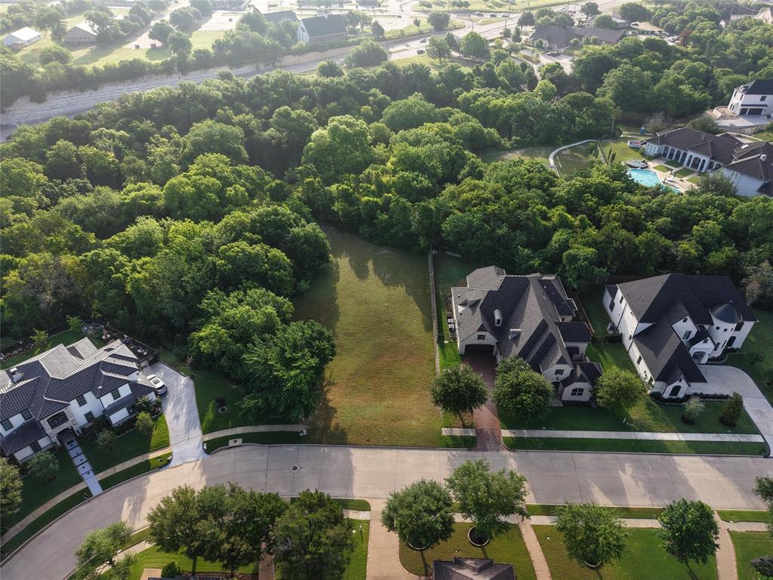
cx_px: 386
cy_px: 290
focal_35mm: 24
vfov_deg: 56.8
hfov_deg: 71.6
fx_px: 536
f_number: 1.8
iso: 160
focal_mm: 8.67
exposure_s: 1/1250
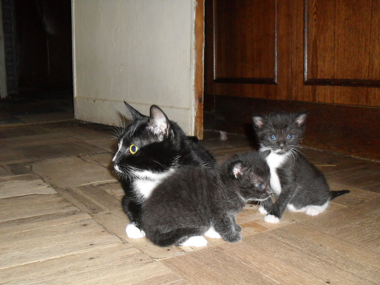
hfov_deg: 49.0
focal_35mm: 38
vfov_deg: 37.7
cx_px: 190
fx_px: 417
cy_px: 142
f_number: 2.8
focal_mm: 6.3
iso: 200
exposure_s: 1/45
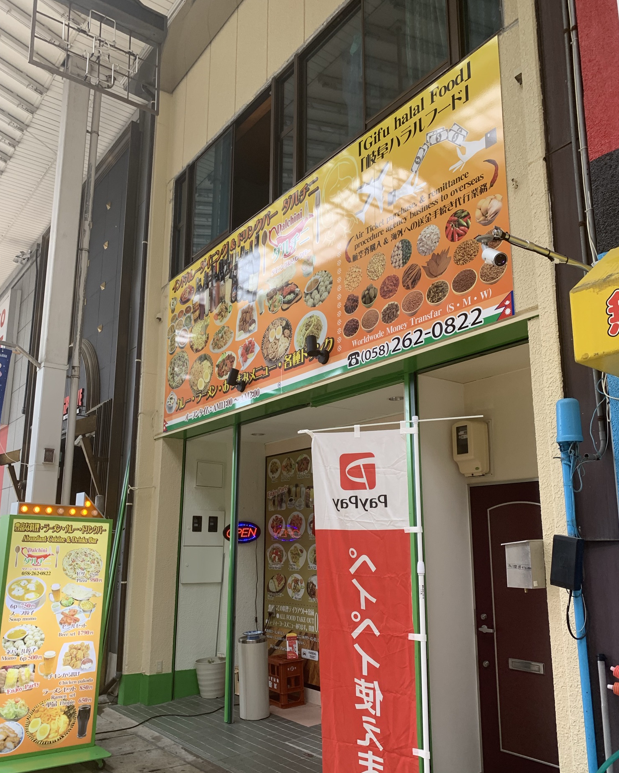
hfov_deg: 51.5
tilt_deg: +11.6
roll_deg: -1.0
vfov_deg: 62.1
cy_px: 416
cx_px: 304
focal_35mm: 28
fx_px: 641
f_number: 1.8
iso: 50
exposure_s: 1/121
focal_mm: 4.25
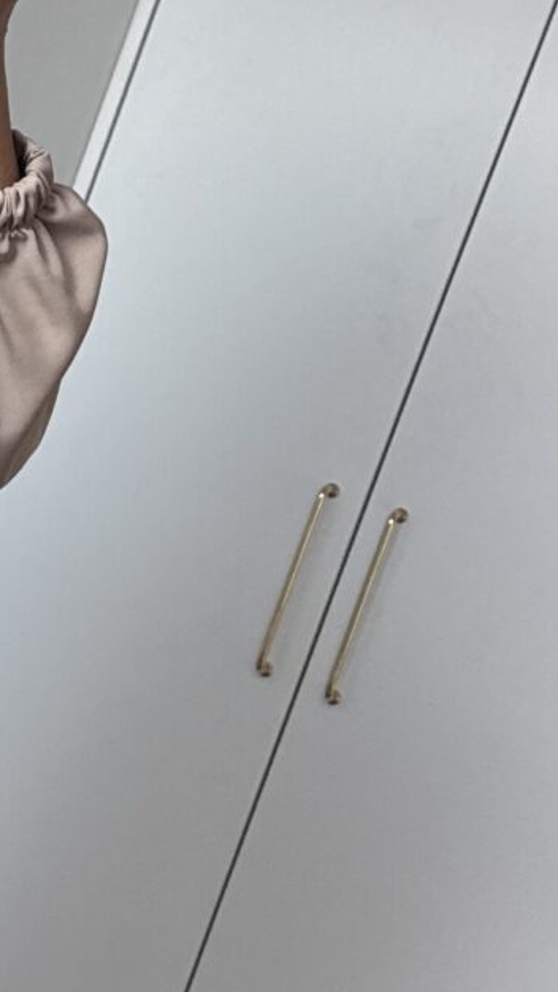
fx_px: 2815
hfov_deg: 11.1
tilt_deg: -26.7
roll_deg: -20.9
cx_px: -132
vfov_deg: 20.0
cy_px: 493
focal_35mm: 107
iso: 200
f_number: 1.78
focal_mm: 6.76
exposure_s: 1/121
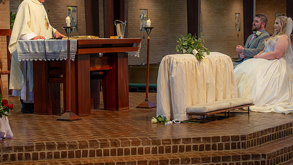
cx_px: 162
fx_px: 761
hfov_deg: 21.8
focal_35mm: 98
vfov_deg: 12.3
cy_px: 68
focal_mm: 75
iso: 1250
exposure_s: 1/100
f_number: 4.5
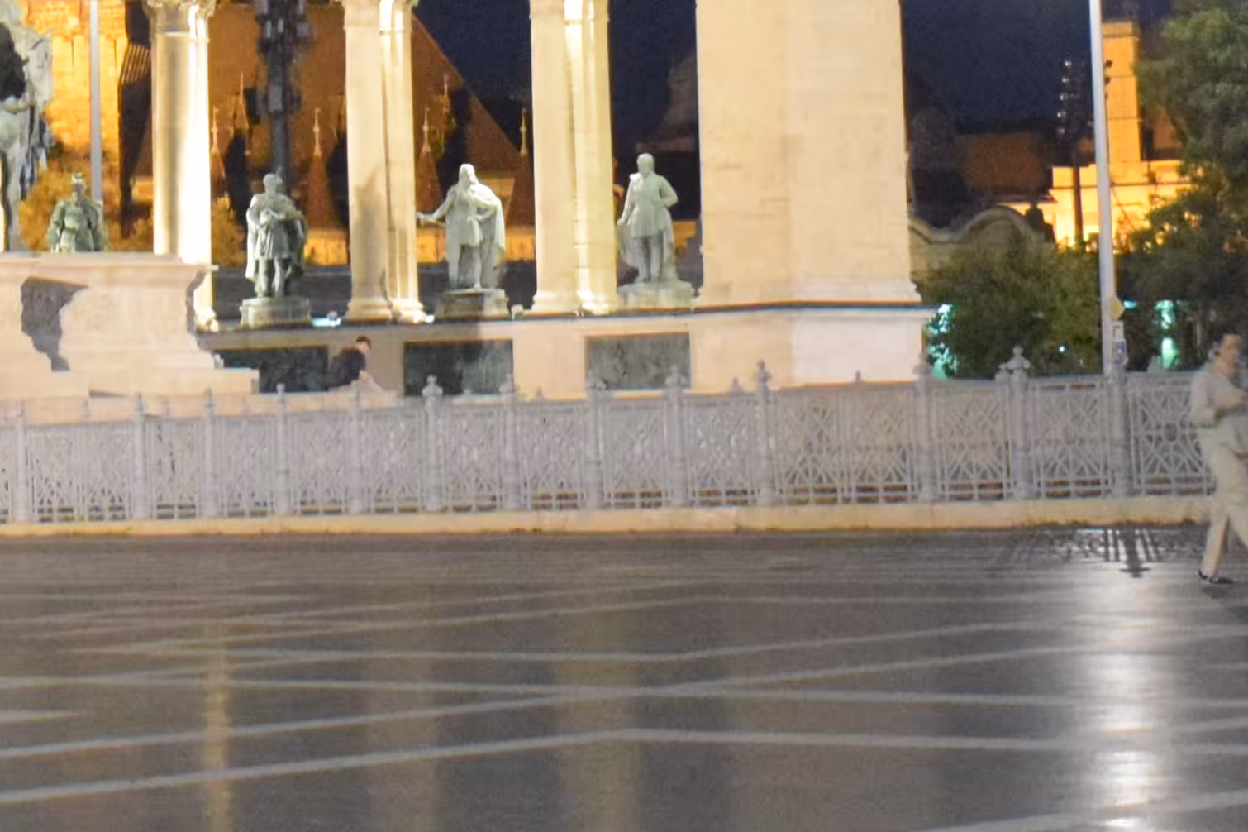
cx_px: 537
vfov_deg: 8.5
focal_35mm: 155
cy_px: -677
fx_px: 5372
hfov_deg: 13.2
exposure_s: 1/25
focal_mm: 26
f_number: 4
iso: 6400
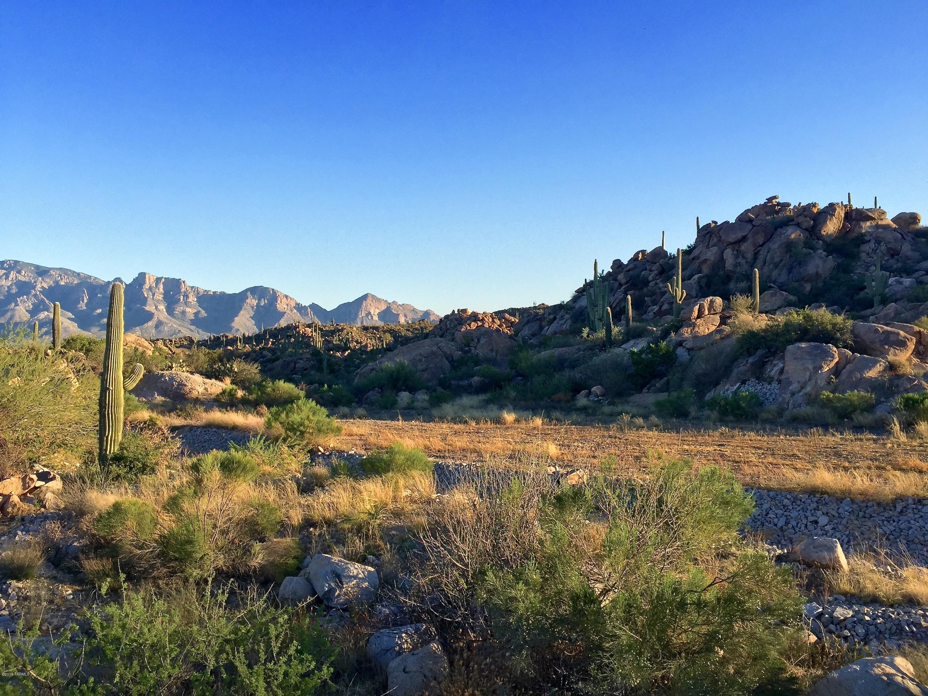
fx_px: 777
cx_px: 464
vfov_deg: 48.2
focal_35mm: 29
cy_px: 348
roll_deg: -0.9
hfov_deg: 61.7
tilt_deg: -0.1
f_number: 2.2
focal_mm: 4.15
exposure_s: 1/791
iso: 32
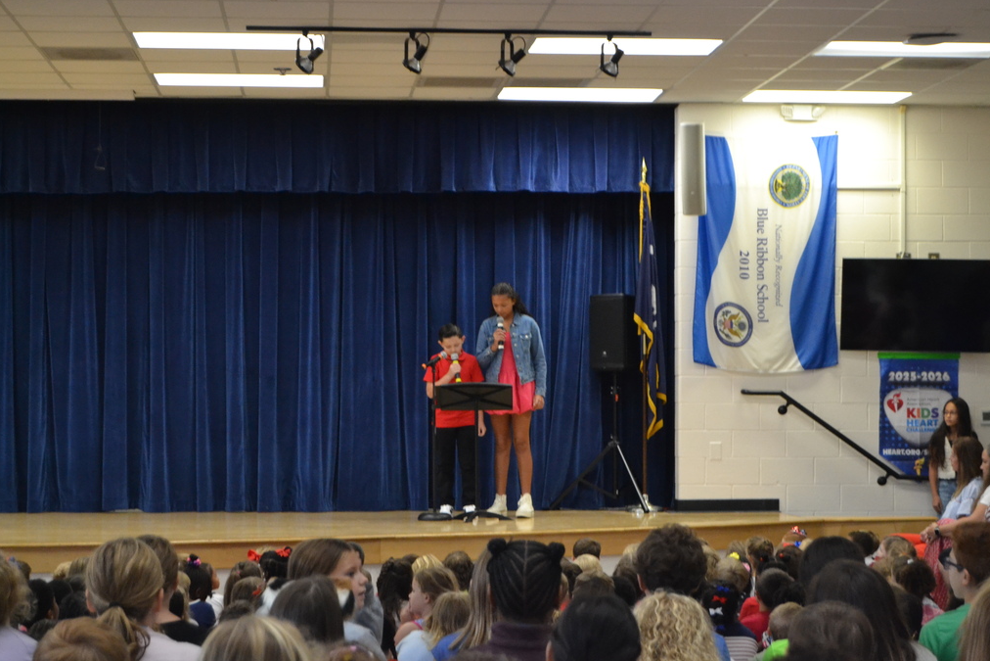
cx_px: 496
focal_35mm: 84
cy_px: 330
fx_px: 2297
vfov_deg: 16.4
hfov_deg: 24.3
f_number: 5.6
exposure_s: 1/60
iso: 2500
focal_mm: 55
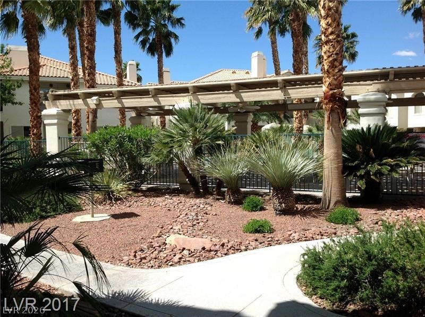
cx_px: 212
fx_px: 429
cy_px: 158
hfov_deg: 52.7
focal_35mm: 35
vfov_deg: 40.6
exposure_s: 1/2016
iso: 50
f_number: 2.4
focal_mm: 4.28
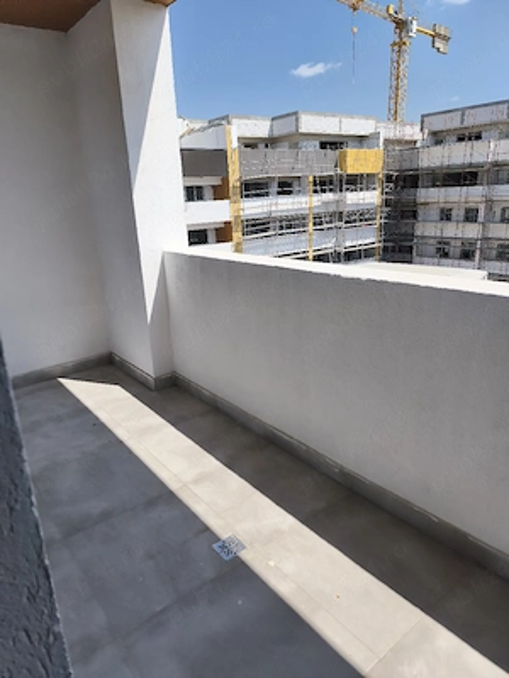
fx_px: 451
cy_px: 339
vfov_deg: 73.9
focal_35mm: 23
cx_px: 254
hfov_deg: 58.9
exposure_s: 1/1667
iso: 50
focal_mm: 6.14
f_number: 1.65
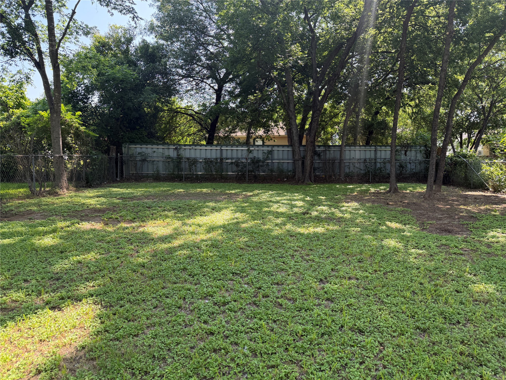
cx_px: 253
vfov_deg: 56.8
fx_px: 351
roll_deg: +0.6
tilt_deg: -2.9
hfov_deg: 71.6
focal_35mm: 24
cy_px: 190
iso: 100
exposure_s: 1/735
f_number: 1.78
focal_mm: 6.76
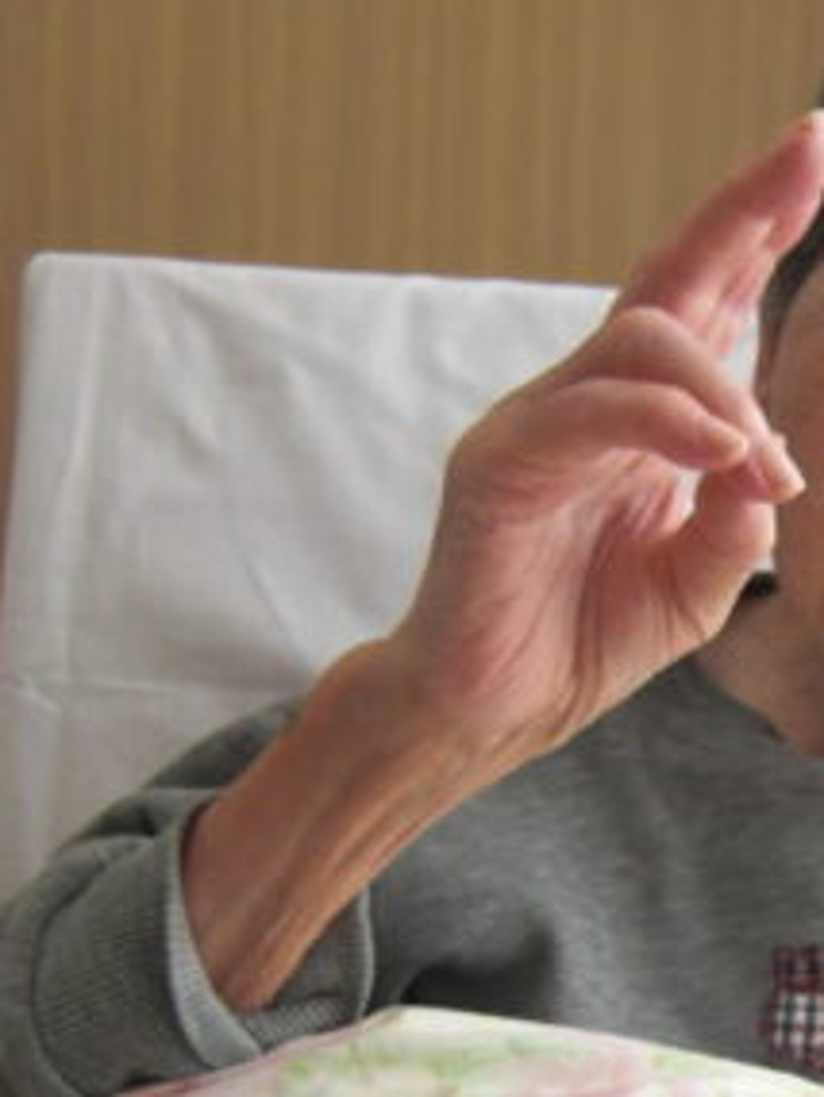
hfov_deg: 23.7
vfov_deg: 31.9
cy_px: 862
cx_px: 836
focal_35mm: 59
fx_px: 1871
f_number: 2.6
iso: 50
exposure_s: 1/80
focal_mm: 4.9
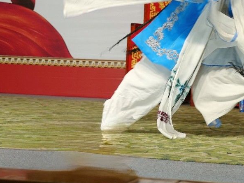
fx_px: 656
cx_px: 185
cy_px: -5
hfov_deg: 20.9
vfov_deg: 15.6
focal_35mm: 93
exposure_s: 1/160
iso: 320
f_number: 4
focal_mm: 41
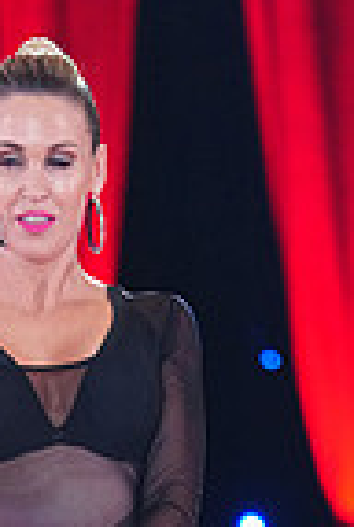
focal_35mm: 664
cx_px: 20
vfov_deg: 3.1
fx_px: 9746
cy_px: 859
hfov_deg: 2.1
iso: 2500
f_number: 2.8
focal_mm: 164
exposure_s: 1/320
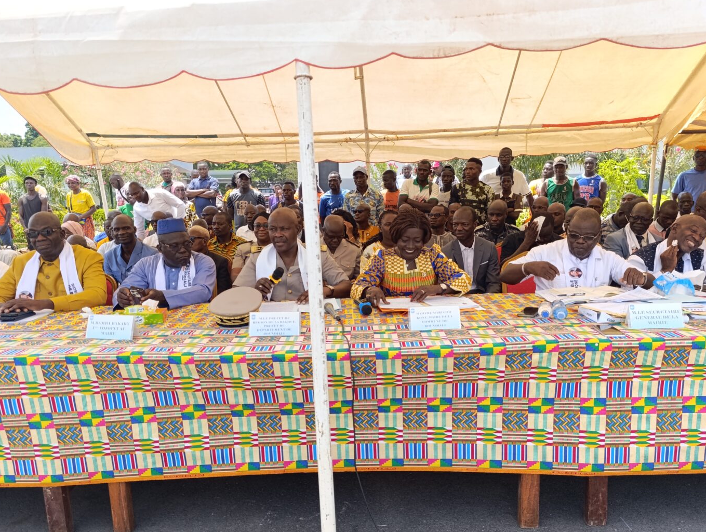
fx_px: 531
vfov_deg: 53.1
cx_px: 358
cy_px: 294
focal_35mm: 26
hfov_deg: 67.2
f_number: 1.6
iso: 50
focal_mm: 6.14
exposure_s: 1/123
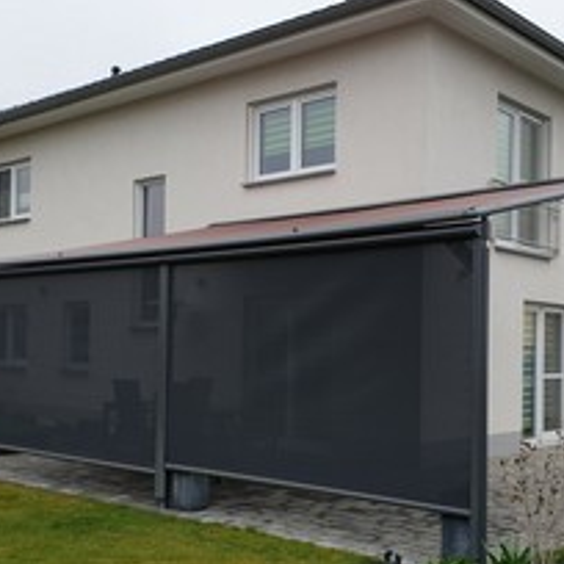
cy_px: 343
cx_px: 288
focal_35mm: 45
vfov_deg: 37.4
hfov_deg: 37.6
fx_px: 830
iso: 50
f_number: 2.4
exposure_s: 1/528
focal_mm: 4.3
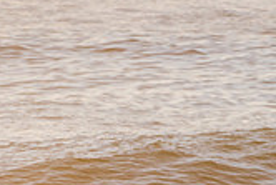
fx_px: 13428
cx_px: 239
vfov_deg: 0.8
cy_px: 304
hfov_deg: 1.2
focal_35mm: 1750
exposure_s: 1/2000
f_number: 5.6
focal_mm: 500
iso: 320
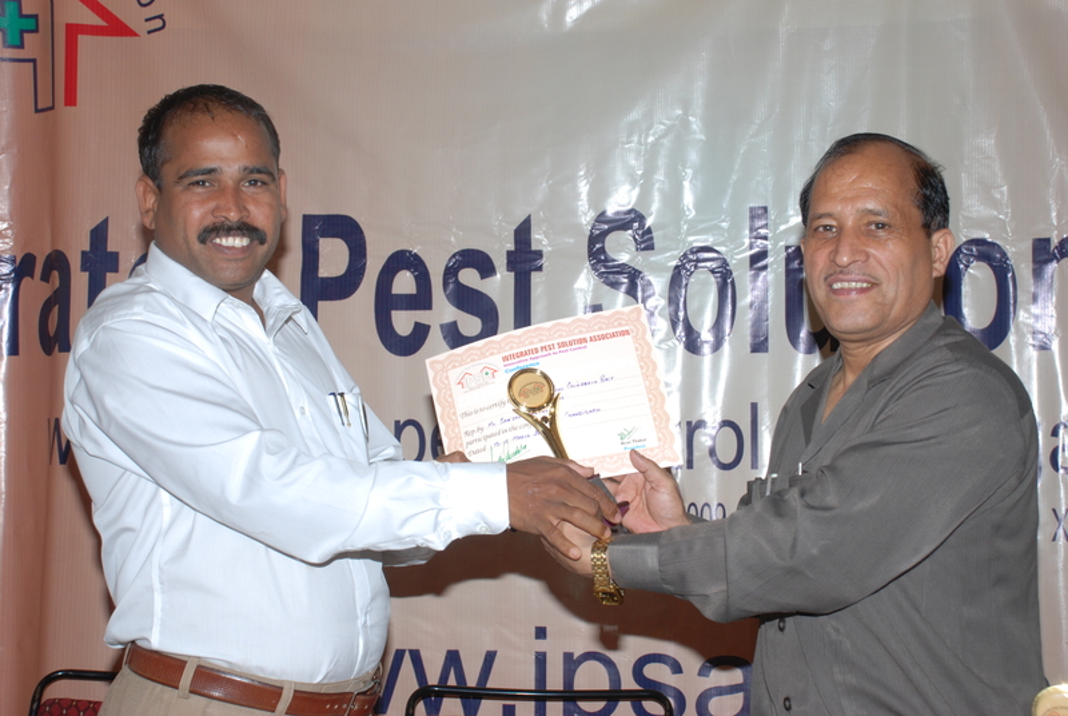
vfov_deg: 23.9
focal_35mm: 57
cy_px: 358
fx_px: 1693
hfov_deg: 35.0
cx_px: 534
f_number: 9
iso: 200
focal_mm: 38
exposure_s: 1/125
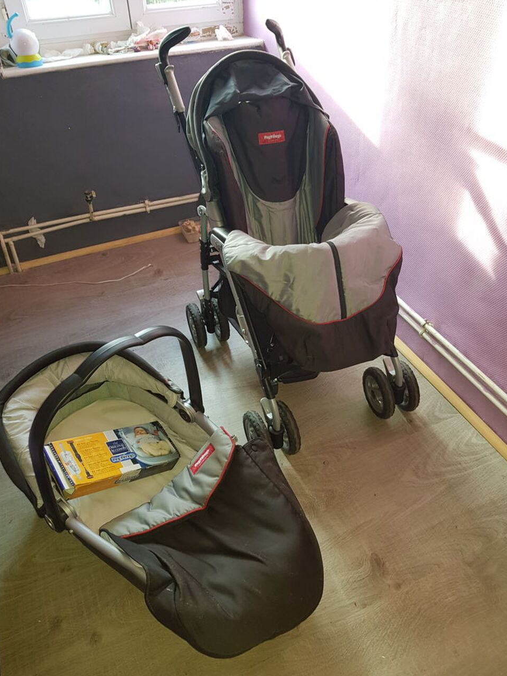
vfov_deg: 65.3
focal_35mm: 27
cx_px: 260
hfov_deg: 51.3
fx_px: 527
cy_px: 340
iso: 100
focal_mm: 4.2
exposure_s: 1/25
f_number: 1.7
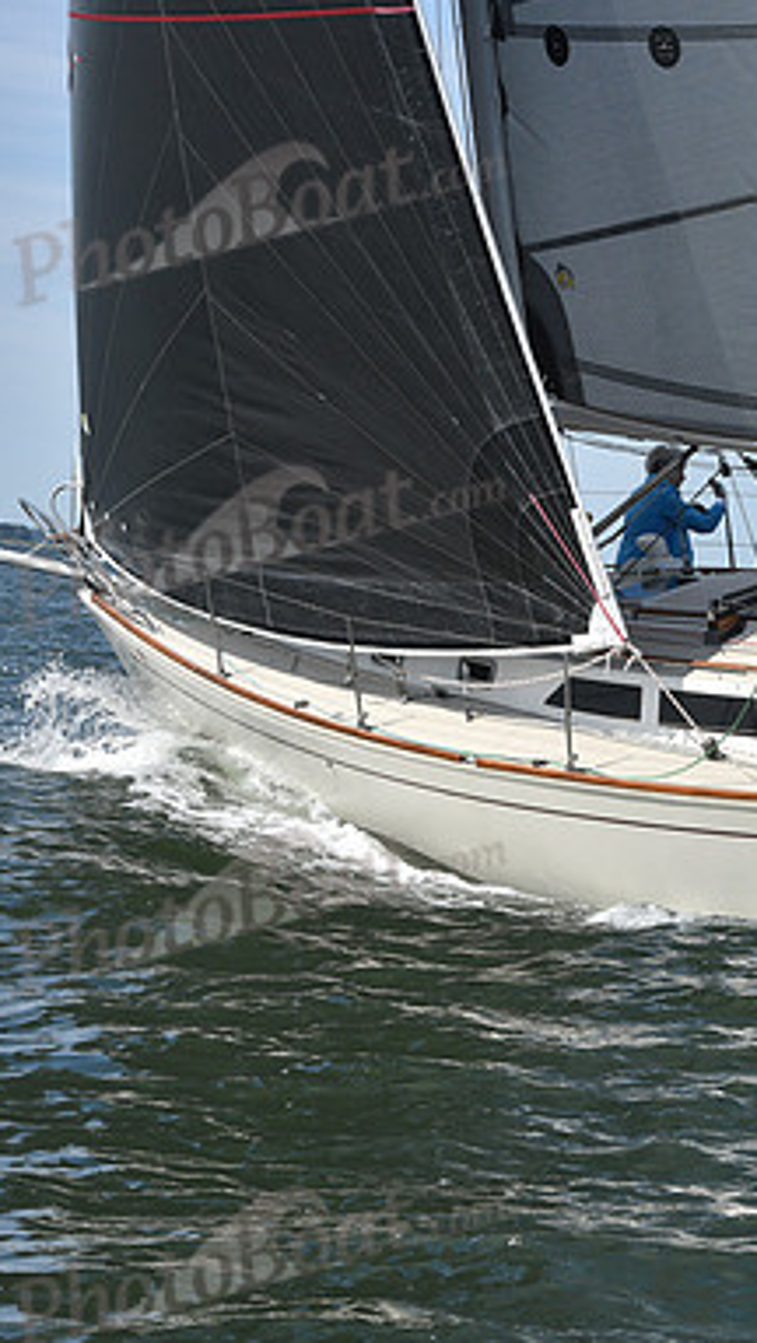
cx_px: 690
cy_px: 672
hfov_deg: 10.9
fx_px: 3953
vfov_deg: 19.3
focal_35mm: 111
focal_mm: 70
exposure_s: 1/1000
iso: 320
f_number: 10
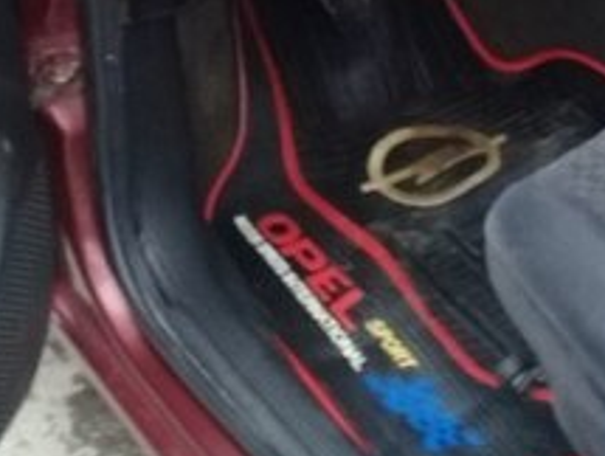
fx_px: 1663
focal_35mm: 95
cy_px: -210
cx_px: 416
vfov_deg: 14.6
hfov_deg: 20.5
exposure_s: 1/33
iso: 125
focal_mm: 3.3
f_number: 2.2
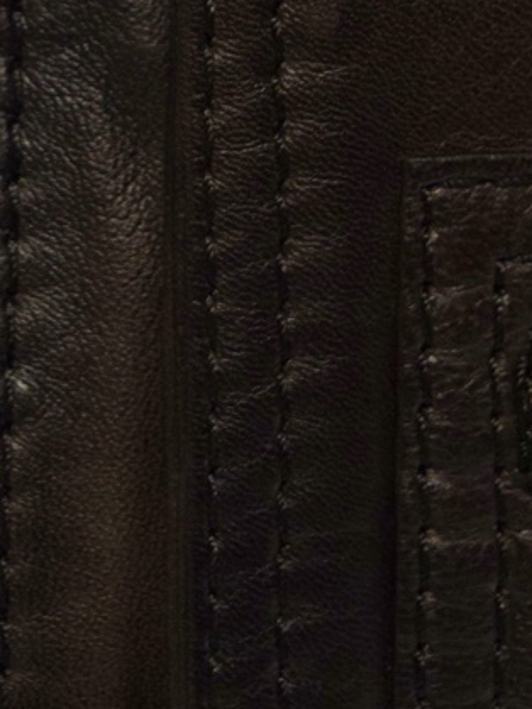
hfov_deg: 7.7
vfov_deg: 9.9
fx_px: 3938
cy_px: -475
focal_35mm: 192
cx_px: 298
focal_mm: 31
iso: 1250
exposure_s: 1/80
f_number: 5.6
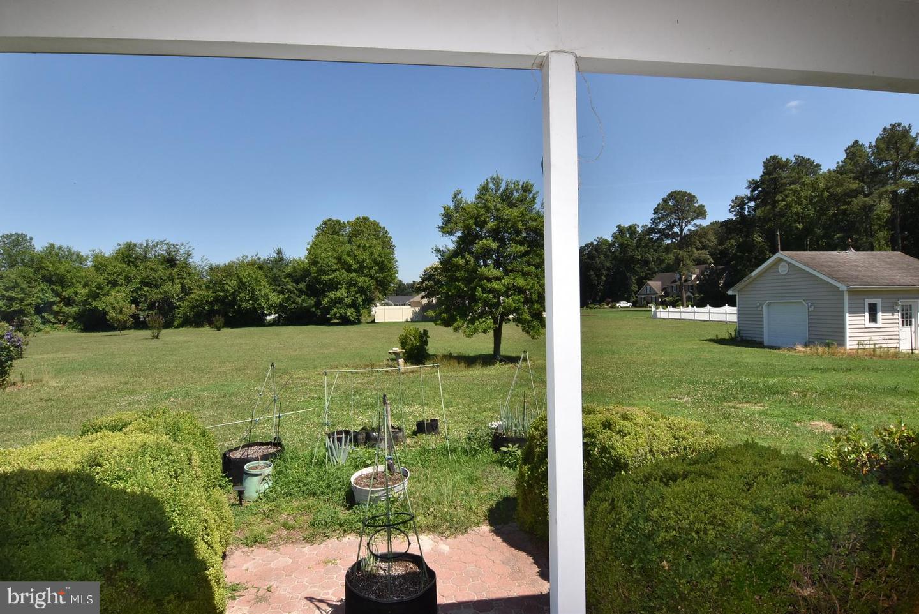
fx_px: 460
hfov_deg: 90.0
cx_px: 460
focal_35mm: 18
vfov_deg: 67.5
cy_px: 307
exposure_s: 1/200
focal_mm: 12
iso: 400
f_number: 22
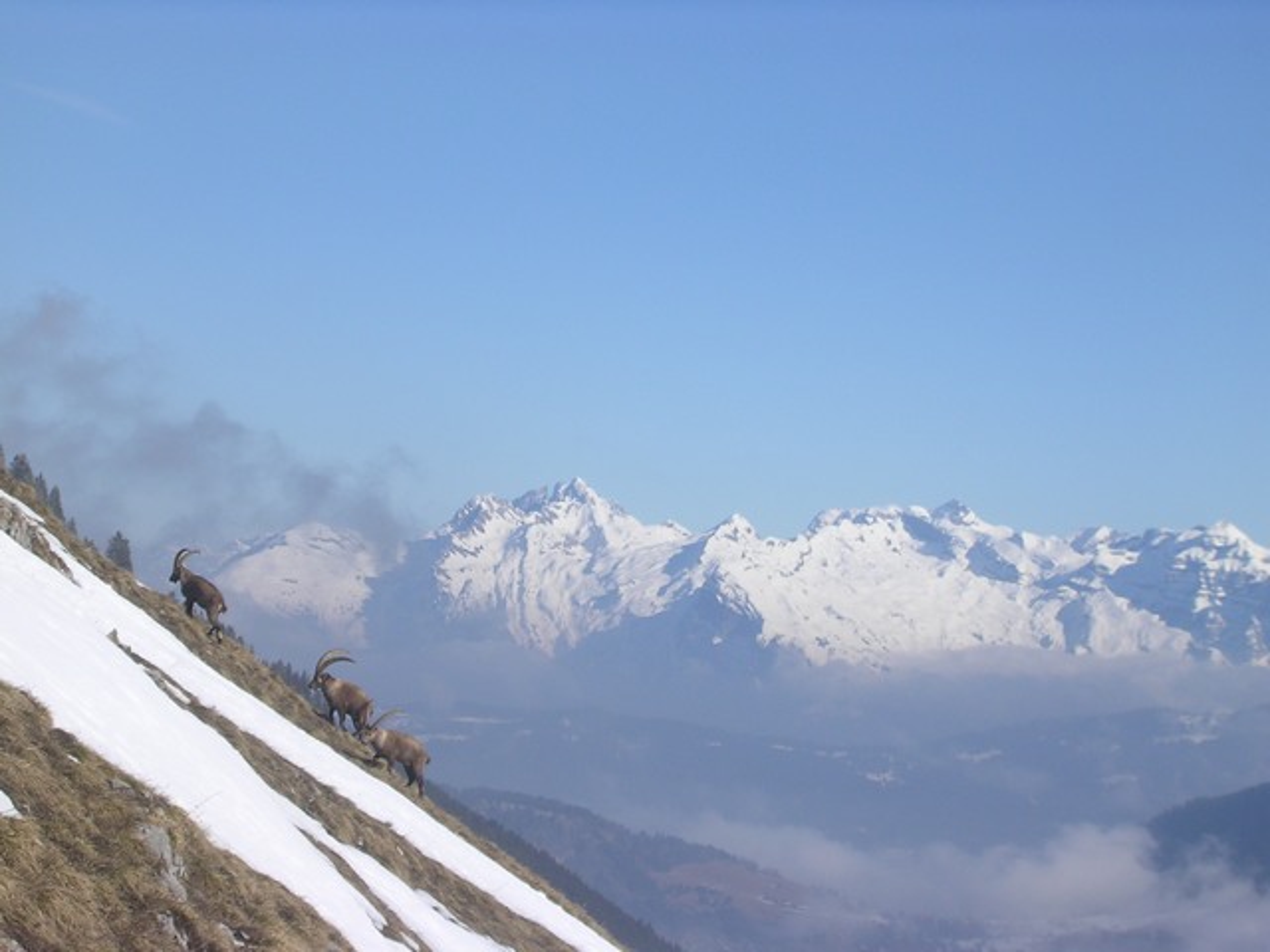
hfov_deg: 17.1
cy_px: 476
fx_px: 4219
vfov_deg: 12.9
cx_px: 635
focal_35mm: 115
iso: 100
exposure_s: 1/643
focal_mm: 17.4
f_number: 4.9
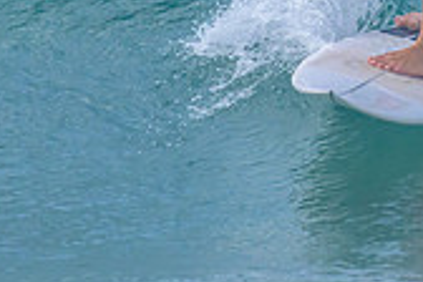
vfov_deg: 0.5
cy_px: -149
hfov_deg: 0.7
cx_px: 364
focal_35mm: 2774
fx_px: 32592
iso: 1100
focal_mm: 600
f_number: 11
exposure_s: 1/2000
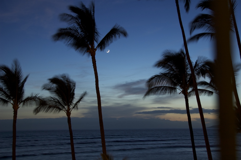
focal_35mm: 51
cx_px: 120
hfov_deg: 38.9
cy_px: 80
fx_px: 341
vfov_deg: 26.4
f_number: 4.2
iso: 200
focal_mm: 34
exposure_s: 1.6
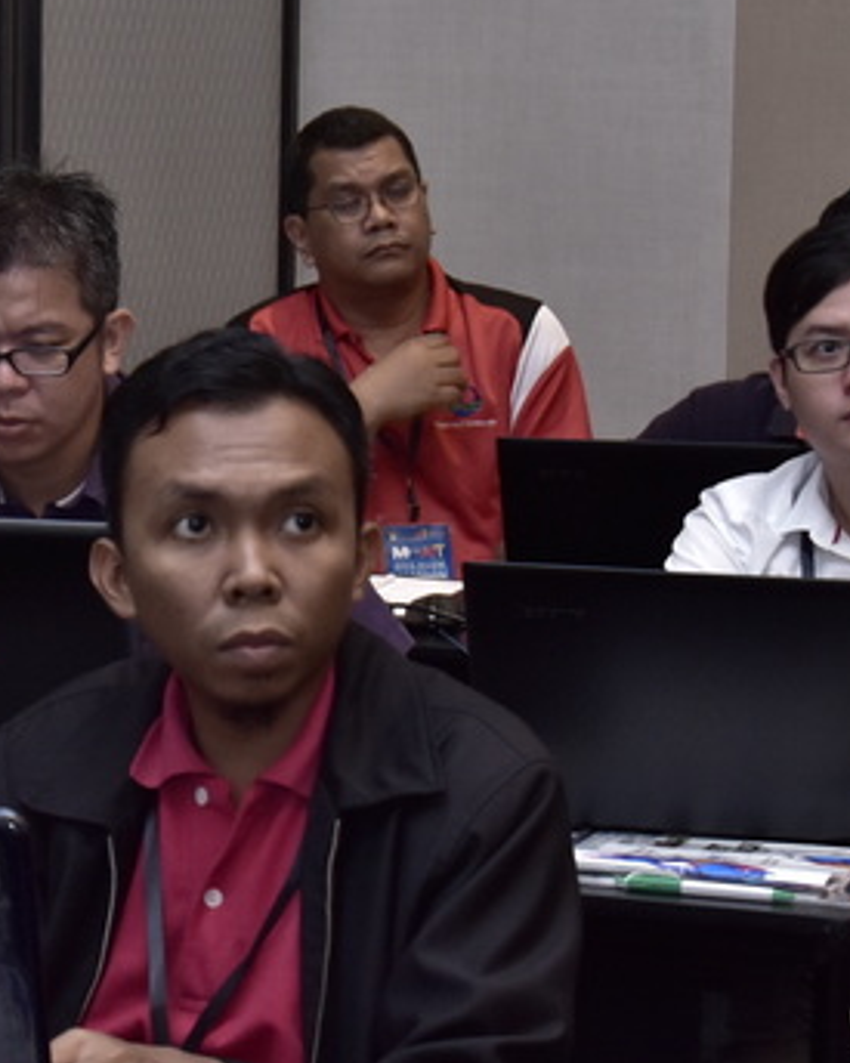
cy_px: 553
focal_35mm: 131
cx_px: 56
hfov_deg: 11.7
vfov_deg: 14.7
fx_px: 4121
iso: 1000
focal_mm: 40
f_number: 7.1
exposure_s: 1/50
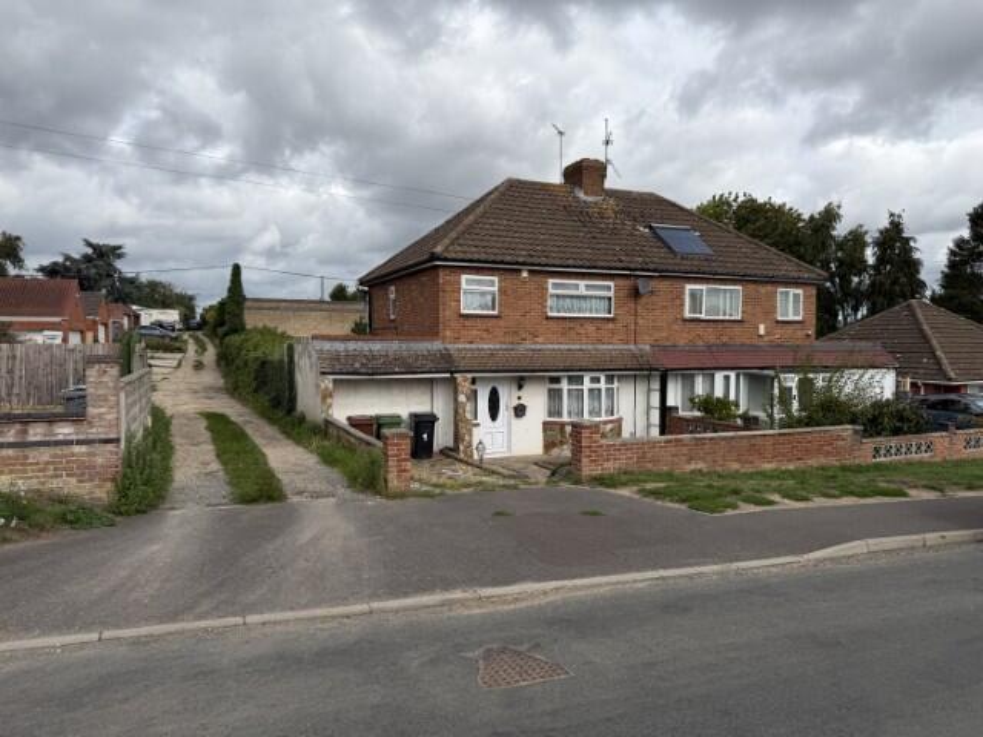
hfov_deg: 71.6
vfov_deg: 56.8
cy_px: 368
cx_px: 492
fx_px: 682
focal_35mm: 24
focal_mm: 6.76
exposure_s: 1/5319
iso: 80
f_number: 1.78
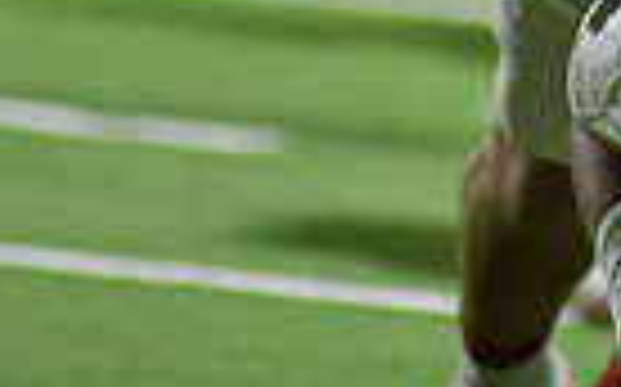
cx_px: 688
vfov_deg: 1.0
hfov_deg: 1.6
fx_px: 21679
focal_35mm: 1282
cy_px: -416
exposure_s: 1/1250
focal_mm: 300
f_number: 4
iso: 6400
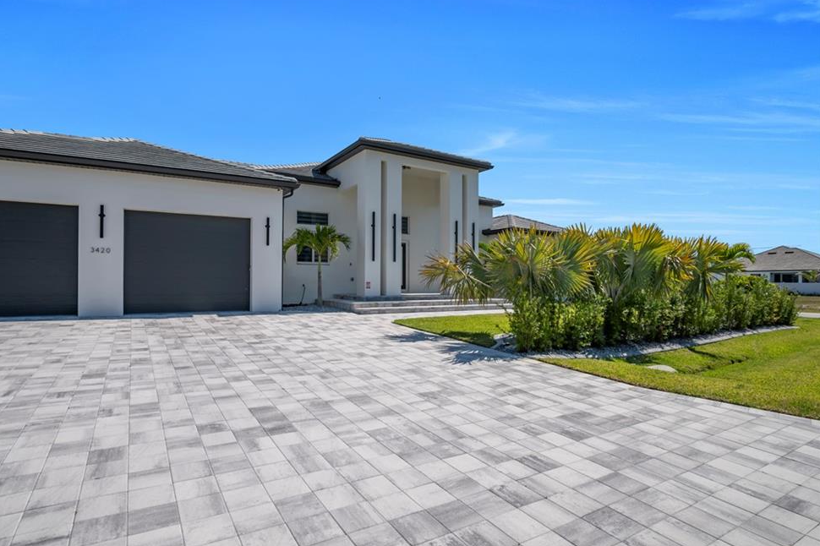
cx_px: 391
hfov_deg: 86.9
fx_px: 433
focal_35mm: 19
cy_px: 275
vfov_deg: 64.5
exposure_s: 1/500
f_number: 8
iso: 100
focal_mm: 12
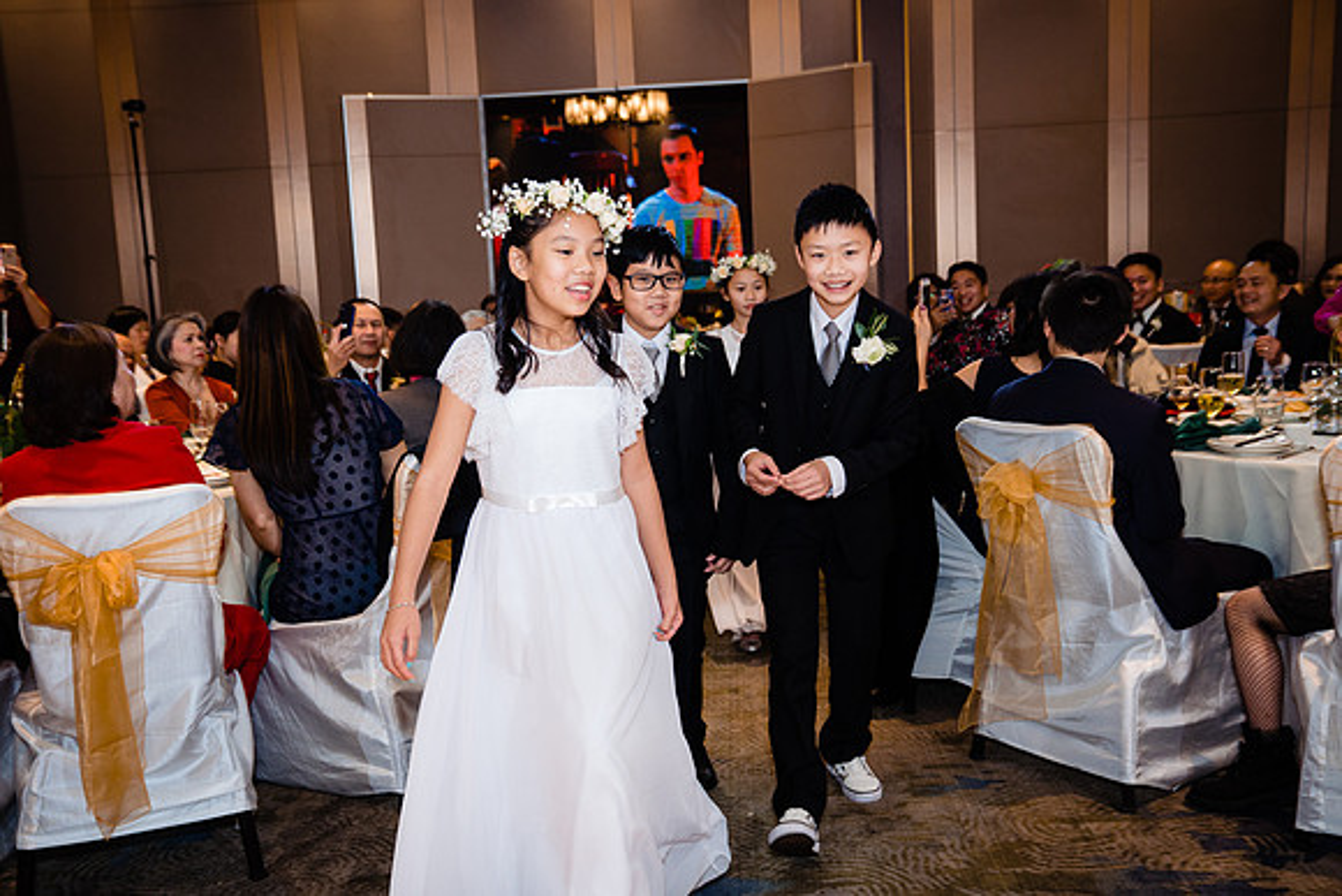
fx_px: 1342
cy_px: 448
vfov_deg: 36.9
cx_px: 671
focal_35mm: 36
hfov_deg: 53.1
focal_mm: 36
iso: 1250
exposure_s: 1/160
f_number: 4
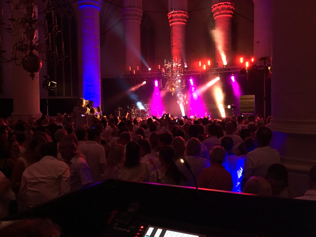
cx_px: 158
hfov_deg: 61.7
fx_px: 265
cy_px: 118
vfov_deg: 48.2
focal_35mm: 29
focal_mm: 4.15
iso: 100
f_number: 2.2
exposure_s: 1/8
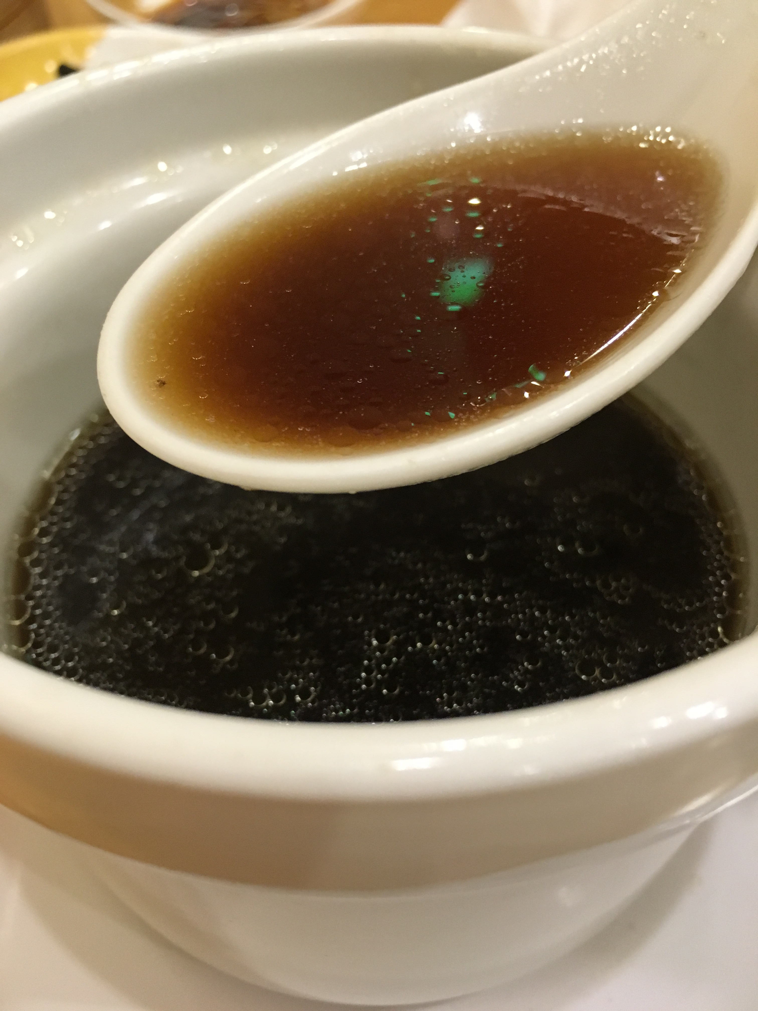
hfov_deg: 48.2
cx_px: 379
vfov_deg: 61.7
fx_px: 847
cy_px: 506
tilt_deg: -46.7
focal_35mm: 29
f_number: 2.2
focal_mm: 4.15
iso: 160
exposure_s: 1/30
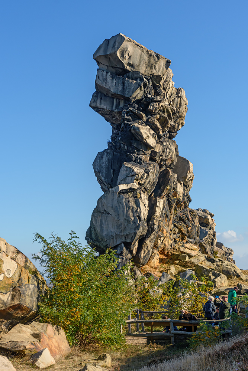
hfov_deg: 21.6
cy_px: 186
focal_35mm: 63
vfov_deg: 31.9
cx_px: 124
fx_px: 651
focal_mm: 42
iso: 200
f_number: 8
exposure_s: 1/640
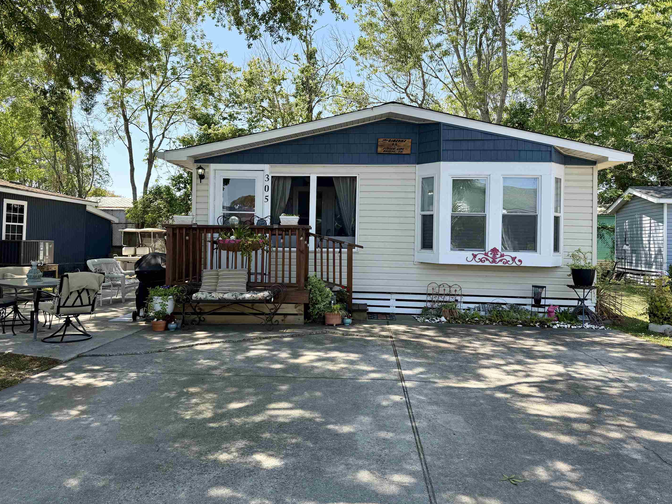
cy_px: 240
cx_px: 321
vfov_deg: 53.0
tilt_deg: +1.2
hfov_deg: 67.3
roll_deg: -0.8
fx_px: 505
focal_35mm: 26
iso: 100
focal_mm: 6.76
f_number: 1.78
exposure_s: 1/1585
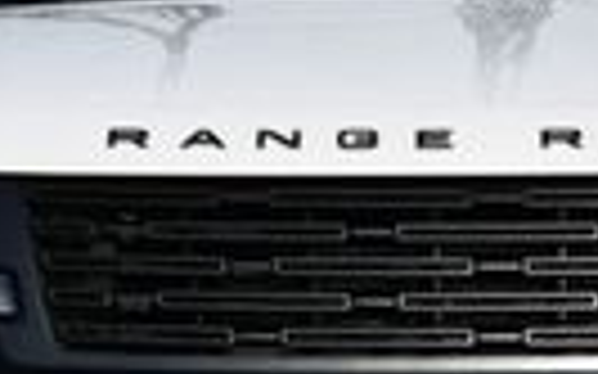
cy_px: 297
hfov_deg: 4.7
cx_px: 486
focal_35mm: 451
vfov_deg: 2.9
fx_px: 7347
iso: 100
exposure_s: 1/400
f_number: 10
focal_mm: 46
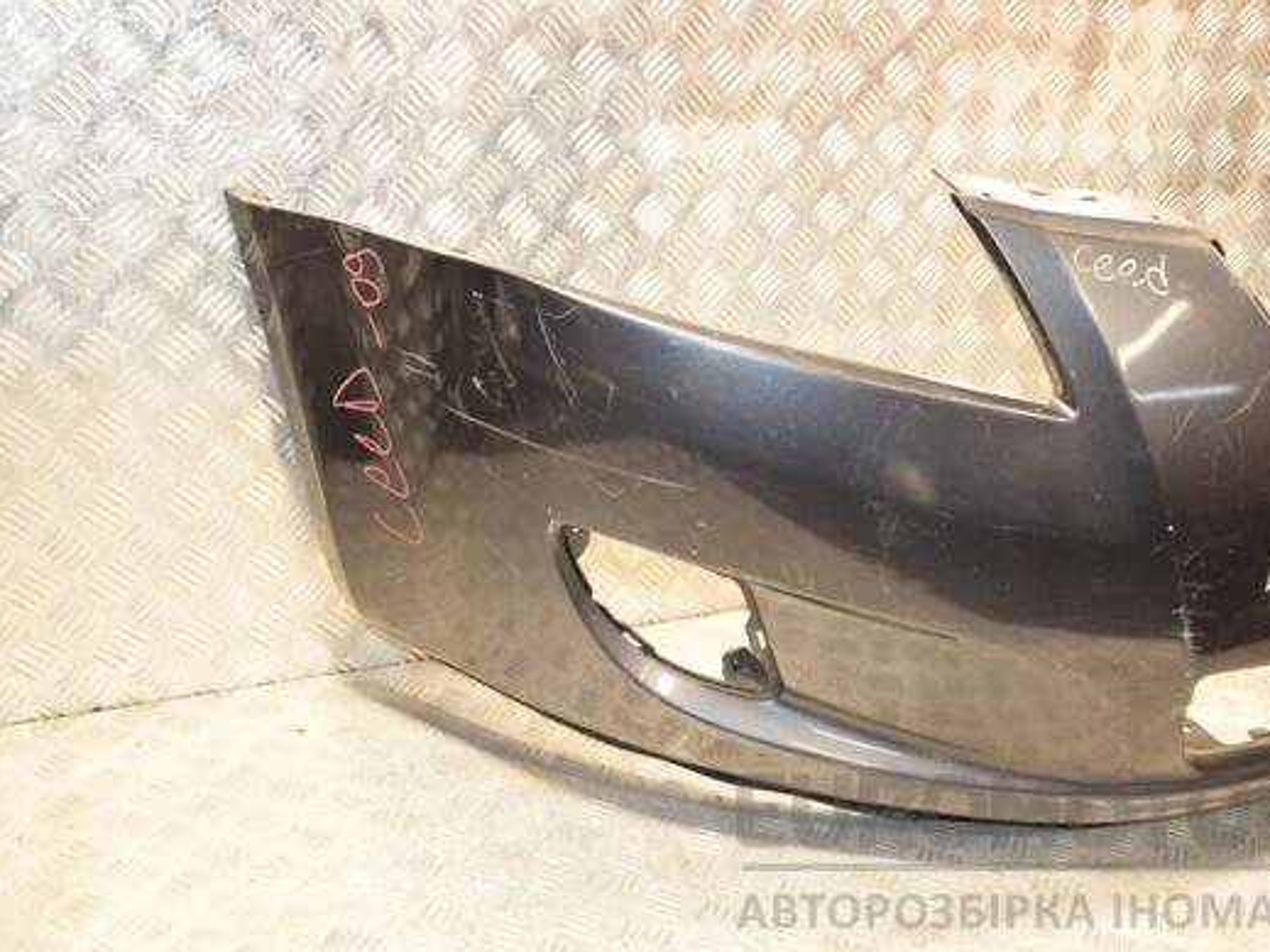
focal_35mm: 40
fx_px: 1467
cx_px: 690
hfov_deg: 46.8
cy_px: 485
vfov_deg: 35.9
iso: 800
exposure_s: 1/160
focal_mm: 24
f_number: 5
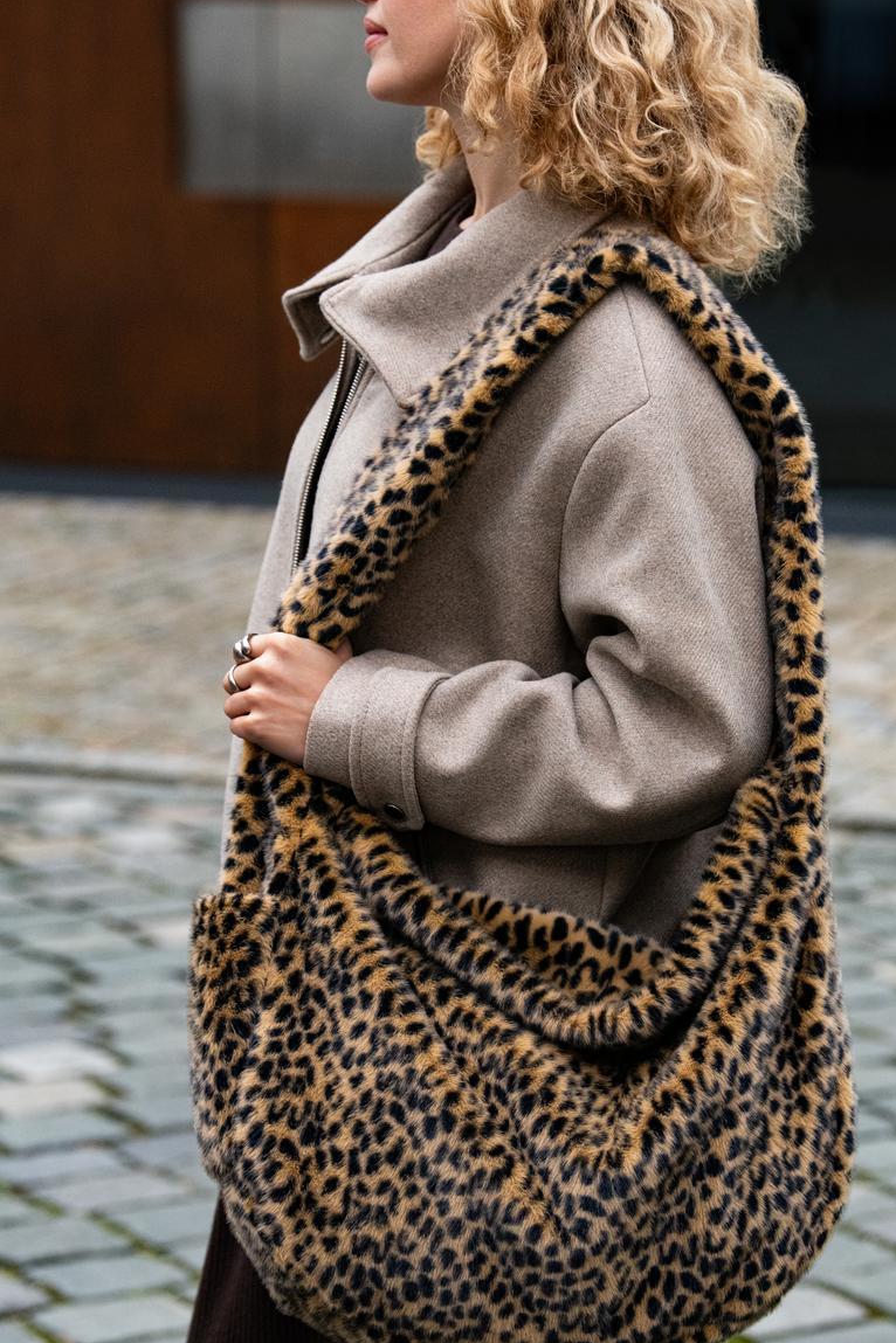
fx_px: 5002
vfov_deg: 15.3
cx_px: 527
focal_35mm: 134
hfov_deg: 10.2
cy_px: 760
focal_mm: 110
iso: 2500
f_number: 5
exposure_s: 1/400
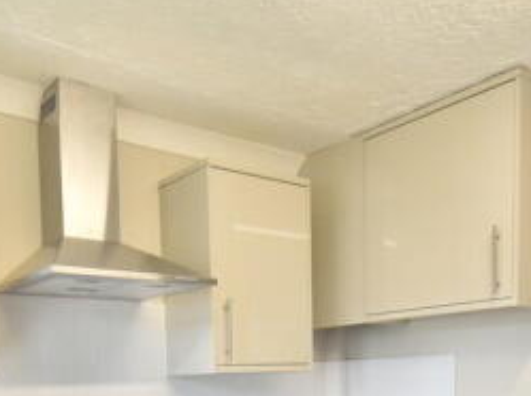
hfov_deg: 47.4
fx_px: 582
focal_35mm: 38
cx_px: 140
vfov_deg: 34.0
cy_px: 403
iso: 500
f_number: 4.5
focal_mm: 10
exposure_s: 1/80
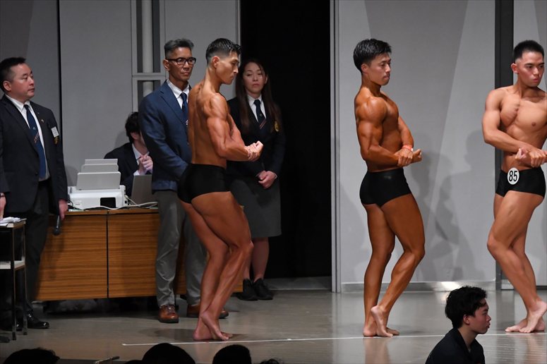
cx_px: 274
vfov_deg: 6.8
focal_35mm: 202
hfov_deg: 10.2
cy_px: 182
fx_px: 3068
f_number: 5.6
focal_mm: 135
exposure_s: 1/400
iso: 5000
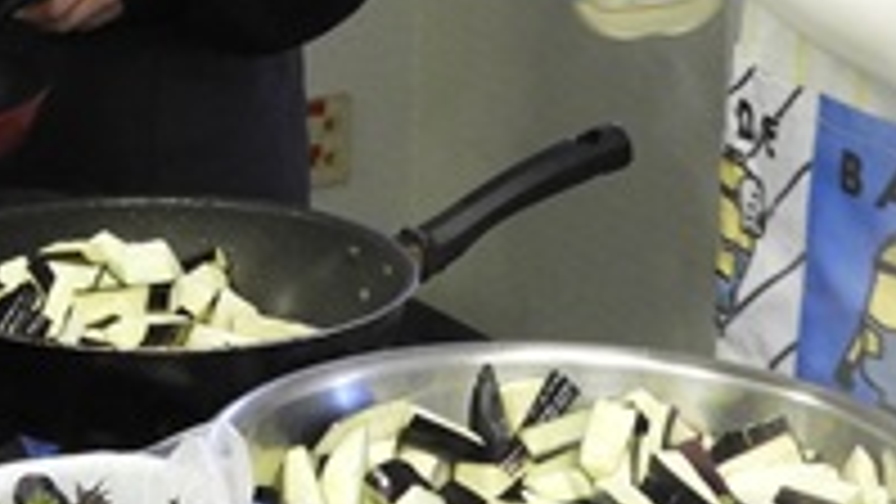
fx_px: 3327
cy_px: -202
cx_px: -50
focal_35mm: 140
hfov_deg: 15.0
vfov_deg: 8.5
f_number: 3.8
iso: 400
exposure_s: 1/25
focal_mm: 7.2
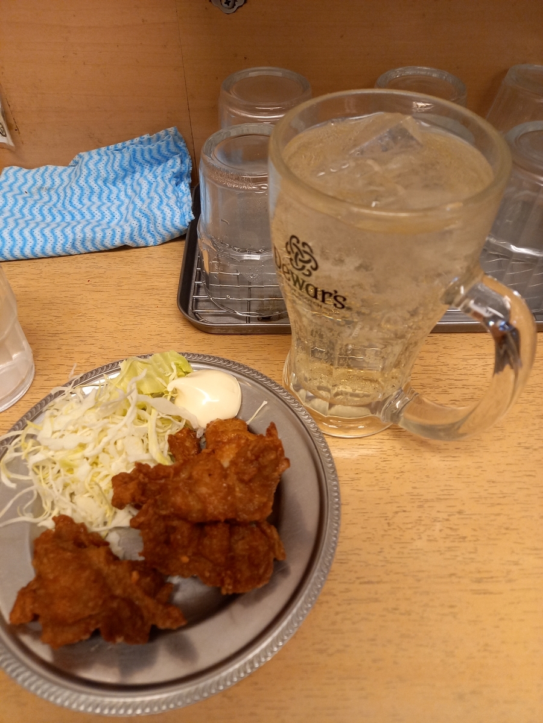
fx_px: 523
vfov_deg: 69.4
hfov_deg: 54.9
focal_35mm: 25
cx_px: 272
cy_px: 362
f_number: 1.8
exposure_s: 1/60
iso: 200
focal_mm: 4.65
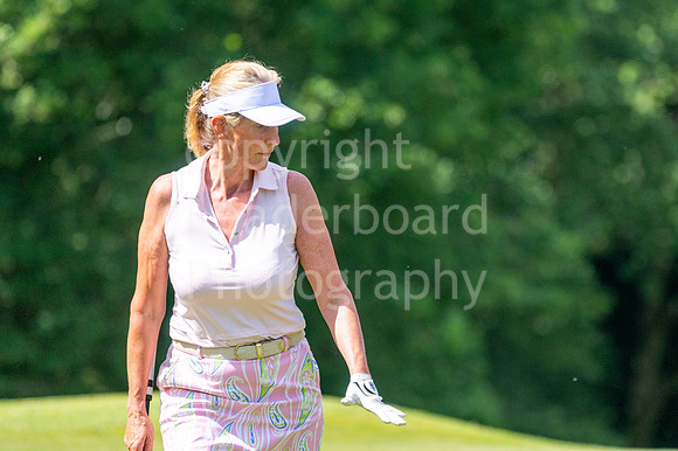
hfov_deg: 4.6
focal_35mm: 450
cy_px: 226
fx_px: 8470
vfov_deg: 3.1
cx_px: 339
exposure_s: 1/2500
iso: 320
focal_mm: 300
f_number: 5
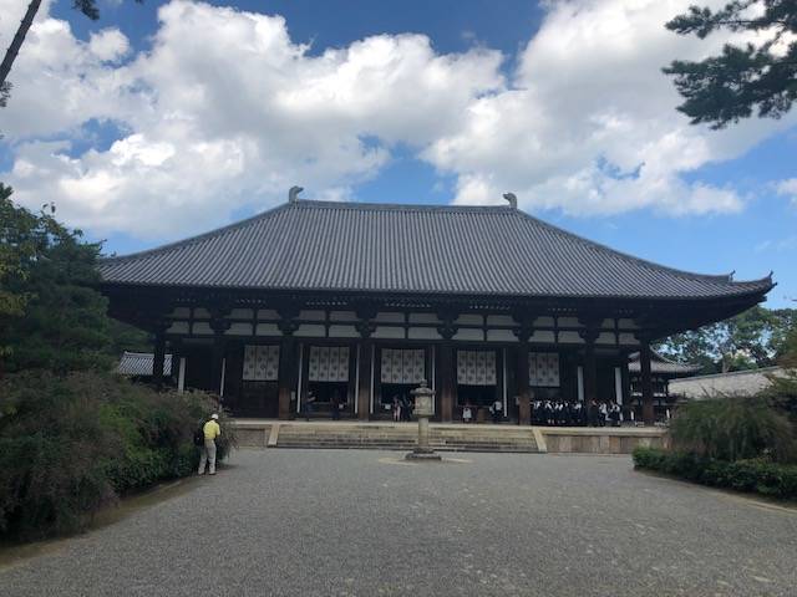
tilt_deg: +9.0
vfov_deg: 49.7
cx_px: 398
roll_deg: +0.4
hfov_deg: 63.4
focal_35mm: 28
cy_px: 298
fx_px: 645
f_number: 1.8
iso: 20
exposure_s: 1/2183
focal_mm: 3.99
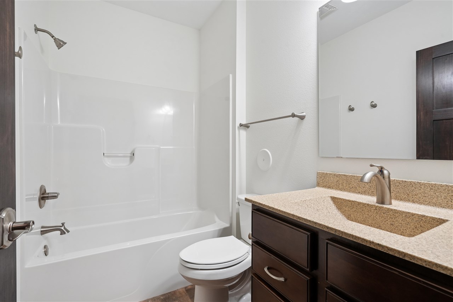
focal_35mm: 16
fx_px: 201
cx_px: 226
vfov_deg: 73.7
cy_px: 151
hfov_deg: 96.7
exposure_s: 1/8
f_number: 9
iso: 400
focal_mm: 16
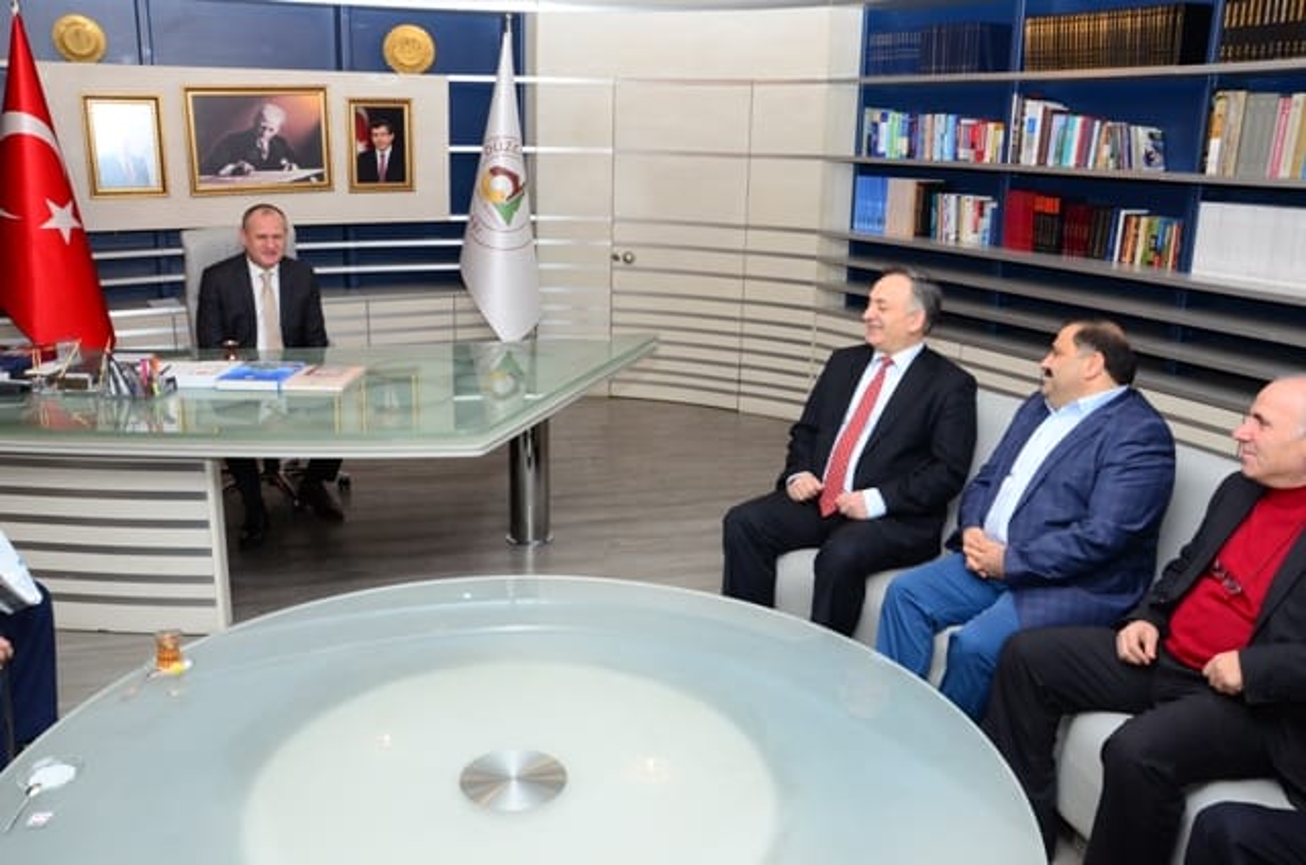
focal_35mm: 27
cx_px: 653
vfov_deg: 47.7
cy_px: 432
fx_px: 978
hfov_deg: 67.5
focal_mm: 18
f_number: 7.1
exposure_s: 1/60
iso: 1000
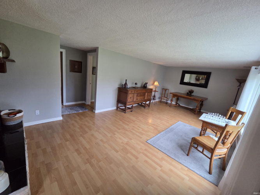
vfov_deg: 89.9
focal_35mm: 13
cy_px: 98
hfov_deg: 106.2
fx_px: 98
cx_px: 130
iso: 250
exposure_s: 1/120
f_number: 2.2
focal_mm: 2.2
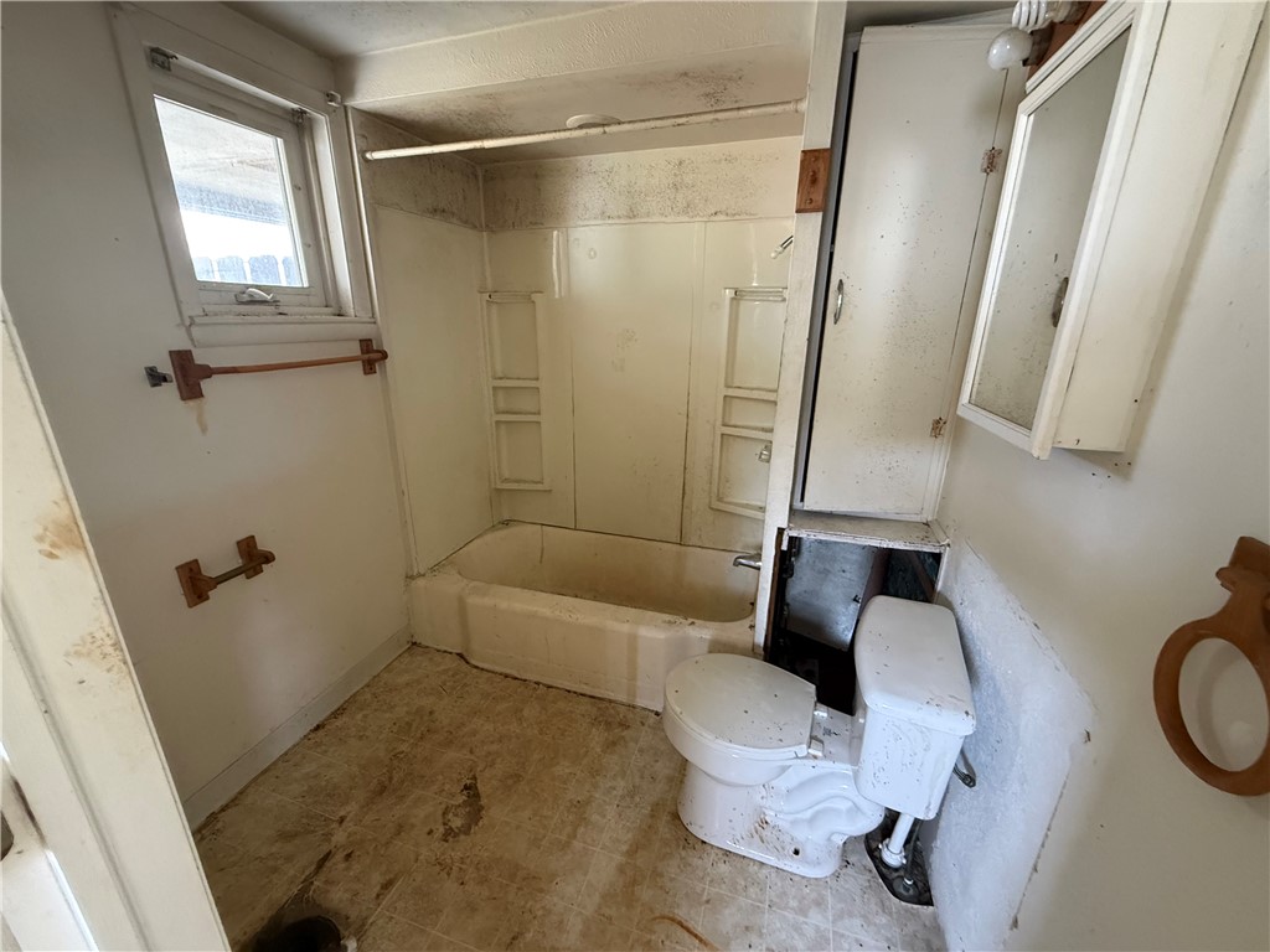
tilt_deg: -17.6
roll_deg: -1.4
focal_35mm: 14
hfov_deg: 102.1
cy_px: 476
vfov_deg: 85.7
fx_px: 514
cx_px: 635
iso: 640
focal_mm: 2.22
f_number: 2.2
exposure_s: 1/60
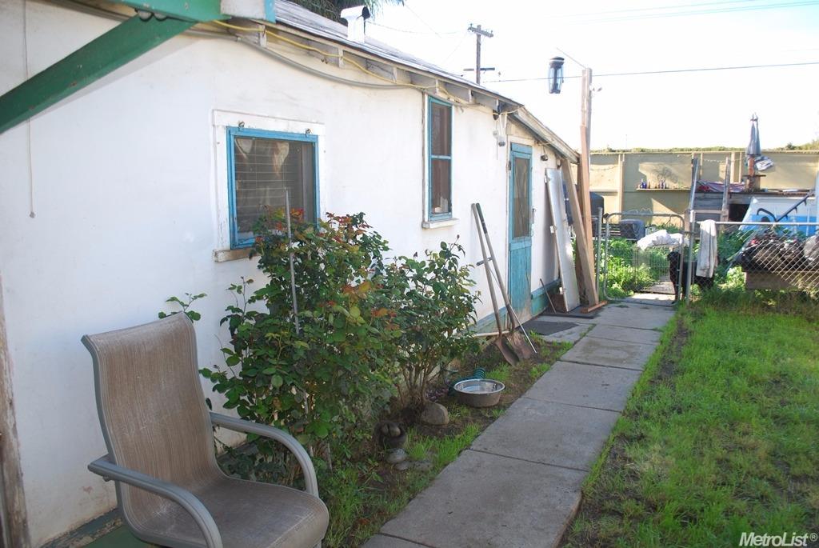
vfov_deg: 48.0
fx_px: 615
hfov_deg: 67.3
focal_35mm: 27
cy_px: 274
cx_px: 410
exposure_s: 1/125
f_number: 3.5
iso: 110
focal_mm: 18
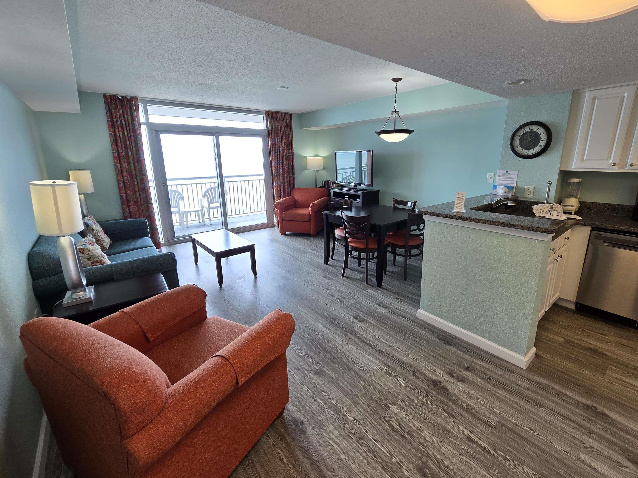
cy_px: 234
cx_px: 331
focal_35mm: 14
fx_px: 258
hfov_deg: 102.0
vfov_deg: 85.6
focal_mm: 2.2
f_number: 2.2
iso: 50
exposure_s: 1/120
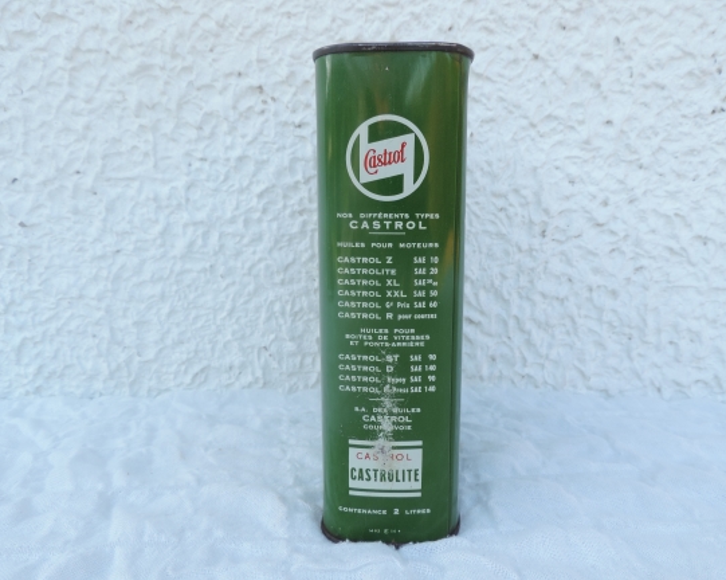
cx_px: 384
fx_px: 558
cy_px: 299
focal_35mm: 26
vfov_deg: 54.9
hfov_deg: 66.0
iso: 80
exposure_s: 1/125
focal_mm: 4.3
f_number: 3.3
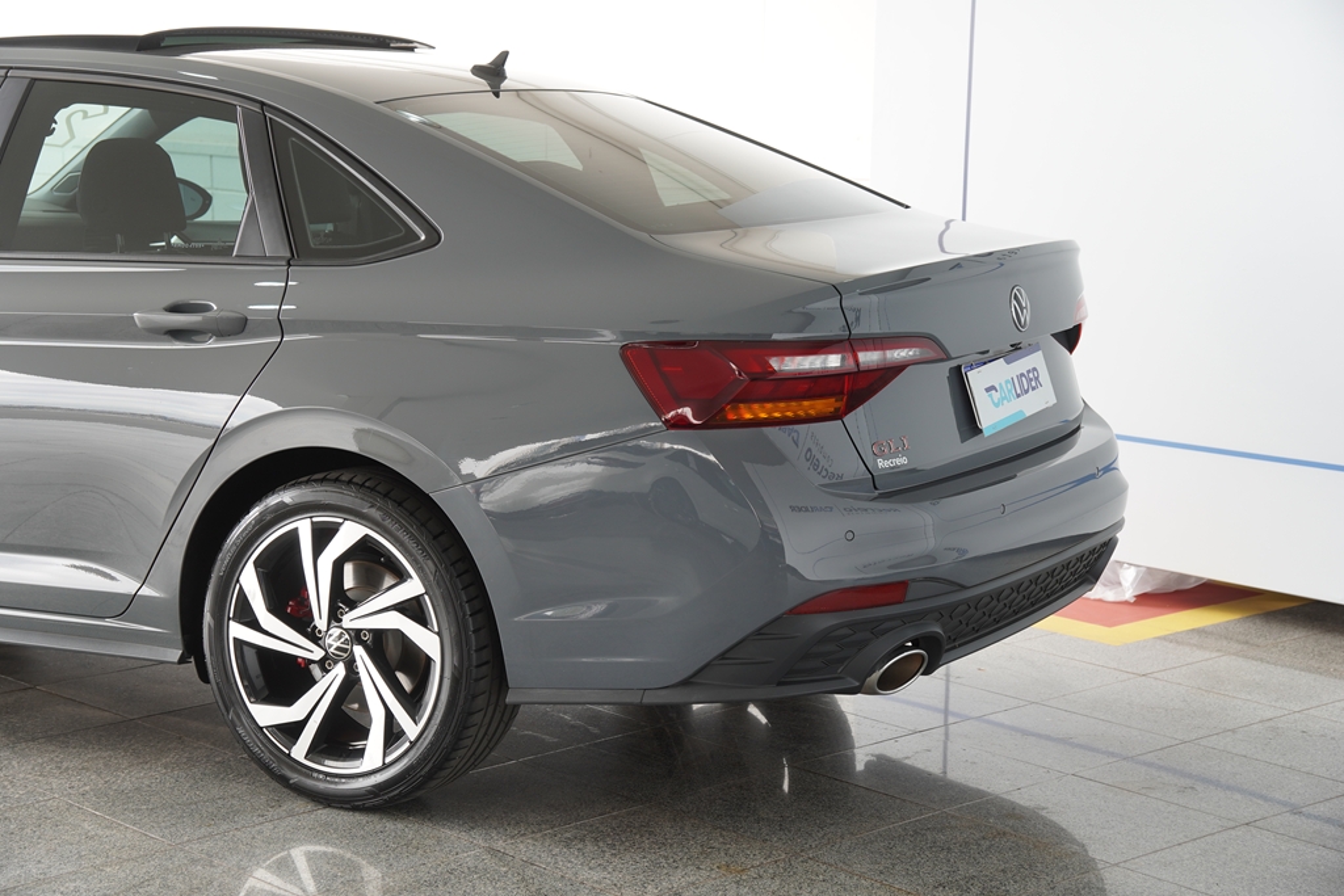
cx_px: 672
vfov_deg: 20.6
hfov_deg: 30.5
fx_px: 2464
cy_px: 448
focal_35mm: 66
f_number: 4
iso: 125
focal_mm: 44
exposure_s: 1/80
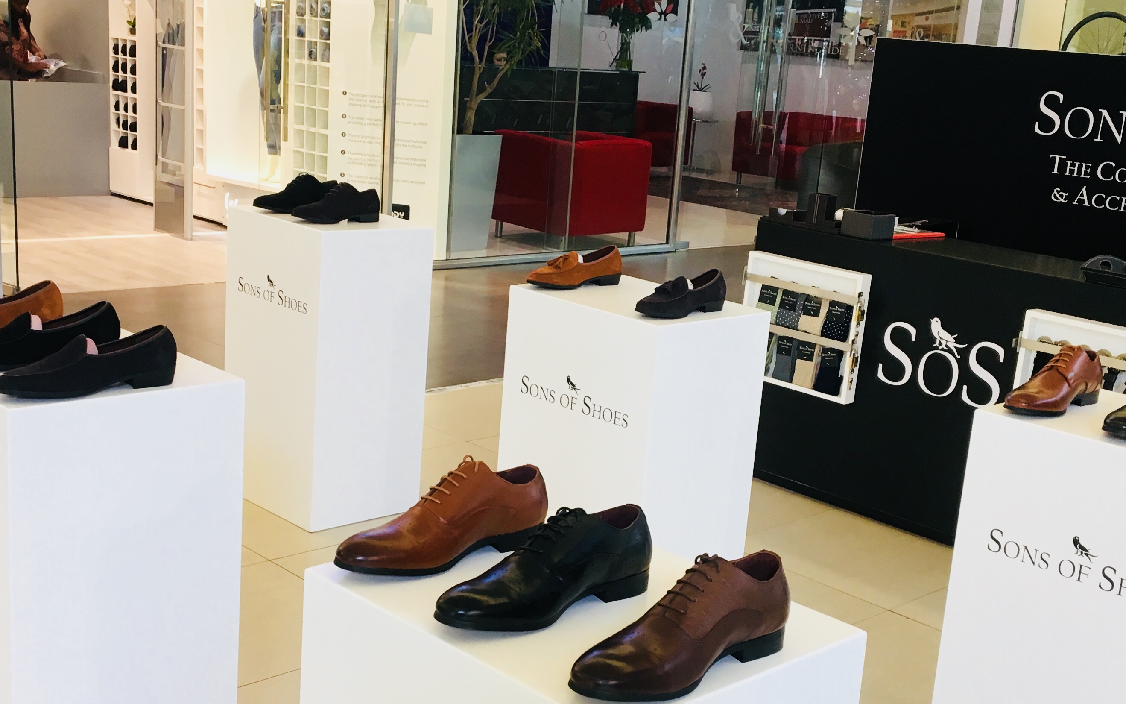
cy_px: 402
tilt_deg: -15.4
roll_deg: -4.4
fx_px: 1442
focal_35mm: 47
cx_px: 594
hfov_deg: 42.6
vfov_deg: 27.4
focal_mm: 4.15
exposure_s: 1/33
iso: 64
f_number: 2.2
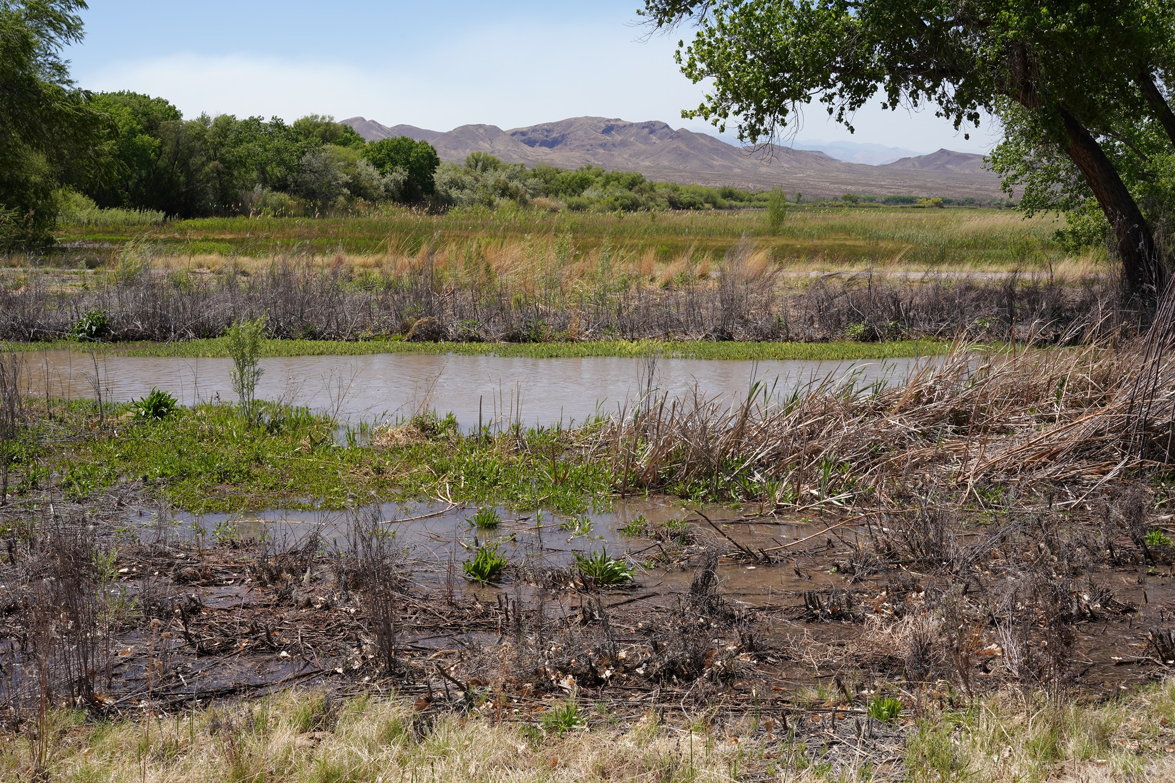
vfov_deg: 31.2
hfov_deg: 45.4
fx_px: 1404
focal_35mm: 43
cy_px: 392
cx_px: 588
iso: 100
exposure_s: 1/100
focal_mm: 43
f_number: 16
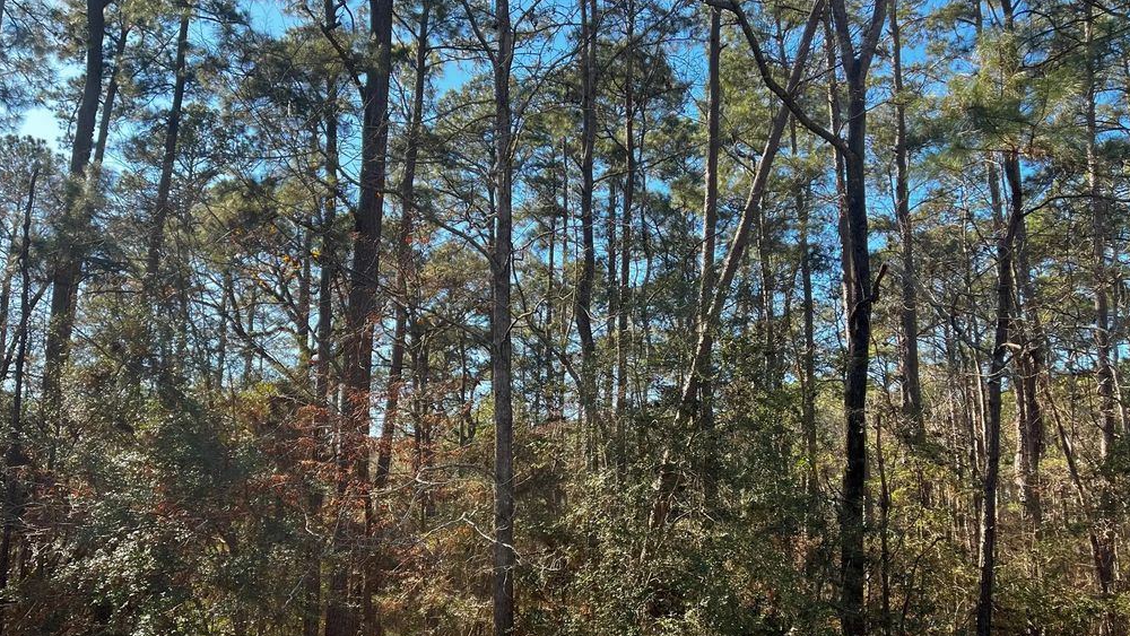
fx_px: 869
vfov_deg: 39.8
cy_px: 415
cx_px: 556
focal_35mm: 29
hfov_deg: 66.1
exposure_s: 1/487
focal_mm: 5.1
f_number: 1.6
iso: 50
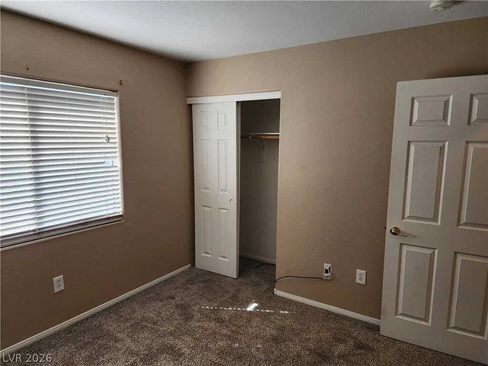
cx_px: 244
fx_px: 324
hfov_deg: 73.9
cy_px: 183
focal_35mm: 23
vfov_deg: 58.9
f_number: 1.8
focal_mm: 6.4
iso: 100
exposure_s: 1/180
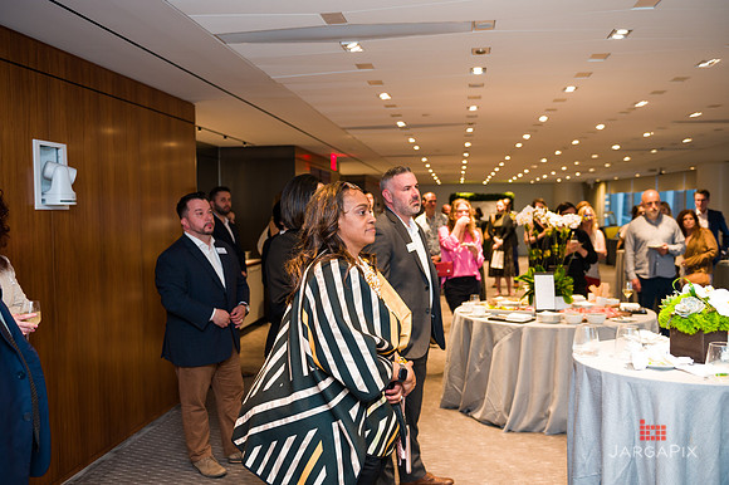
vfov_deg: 38.8
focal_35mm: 34
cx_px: 364
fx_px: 688
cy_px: 242
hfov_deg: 55.8
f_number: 4
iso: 640
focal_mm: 34
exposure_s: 1/60
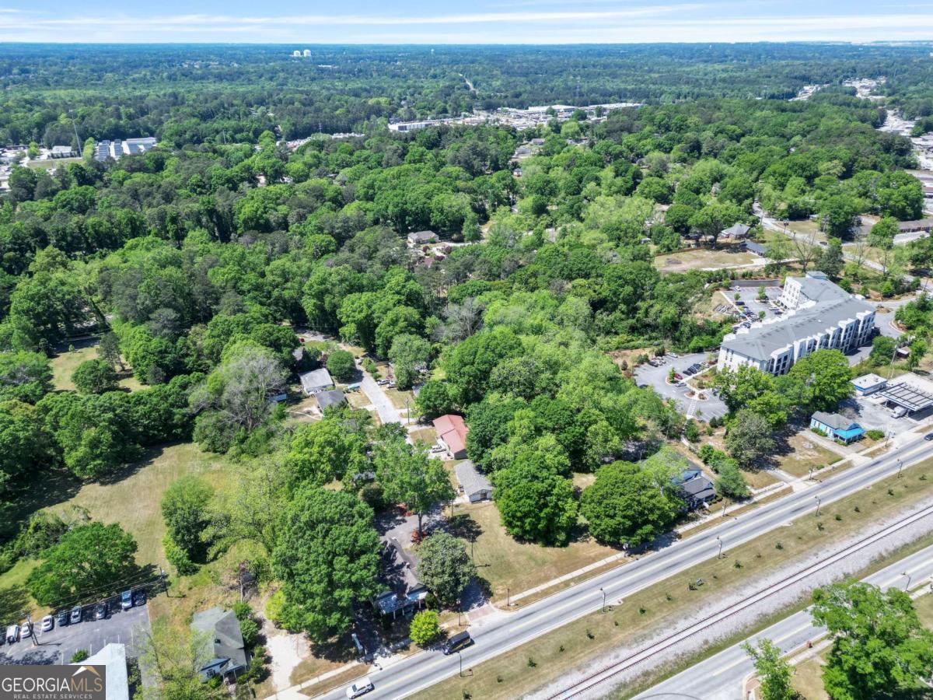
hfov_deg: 71.6
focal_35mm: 24
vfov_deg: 56.8
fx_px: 647
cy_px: 350
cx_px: 466
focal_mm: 6.72
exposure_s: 1/1250
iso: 100
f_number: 1.7
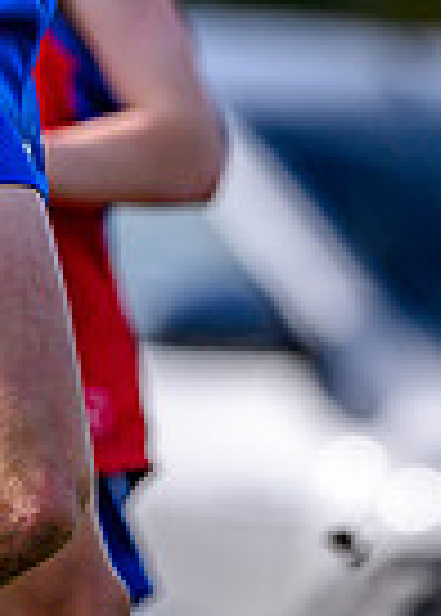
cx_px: -57
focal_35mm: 2744
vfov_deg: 0.7
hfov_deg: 0.5
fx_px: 48069
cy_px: -274
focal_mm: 500
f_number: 4
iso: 110
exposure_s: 1/1600
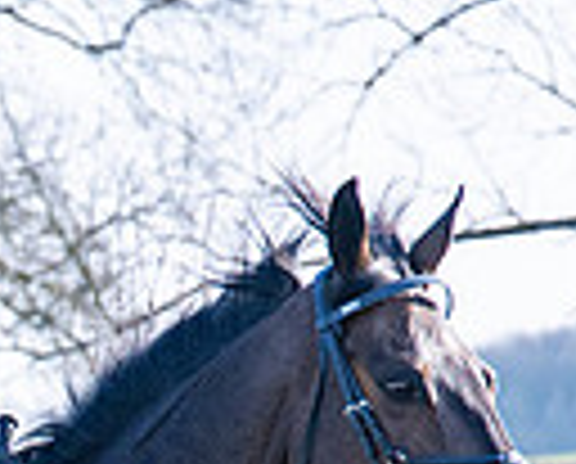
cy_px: 960
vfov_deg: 2.7
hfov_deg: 3.4
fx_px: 9688
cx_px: 78
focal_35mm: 567
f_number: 4
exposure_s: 1/1250
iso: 160
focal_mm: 70
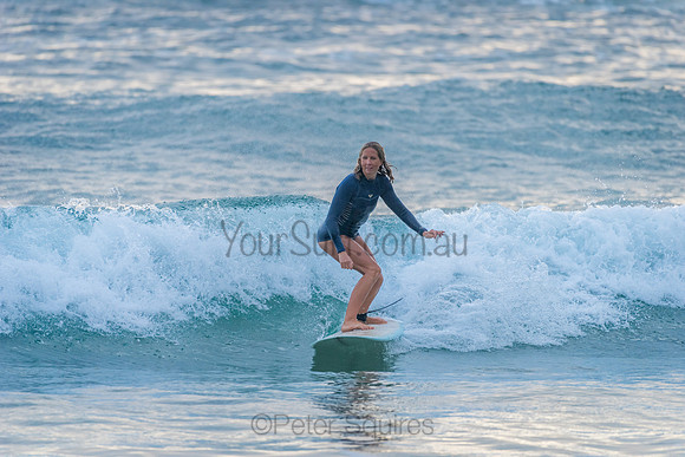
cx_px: 342
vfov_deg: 2.8
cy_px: 228
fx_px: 9516
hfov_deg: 4.1
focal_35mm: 500
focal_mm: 500
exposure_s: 1/1250
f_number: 5.6
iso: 720
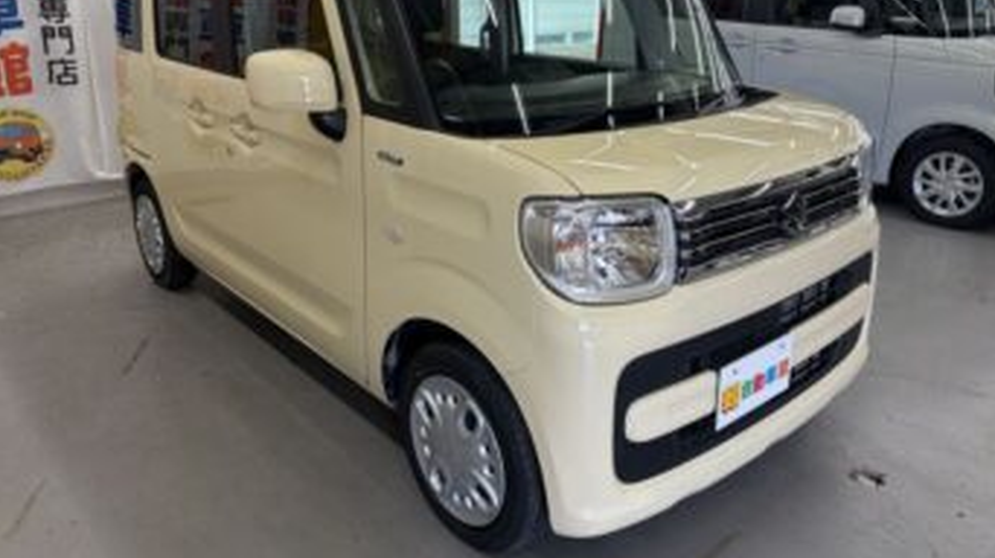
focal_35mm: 29
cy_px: 205
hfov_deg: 66.1
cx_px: 506
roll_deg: +0.9
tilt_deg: -14.0
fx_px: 765
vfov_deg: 39.8
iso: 64
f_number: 1.6
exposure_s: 1/100
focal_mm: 5.96
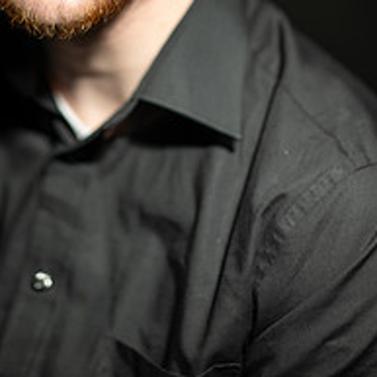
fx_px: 2563
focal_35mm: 208
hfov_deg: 8.4
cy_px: -61
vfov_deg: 8.3
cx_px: 86
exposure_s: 1/200
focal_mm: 105
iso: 100
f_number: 1.4
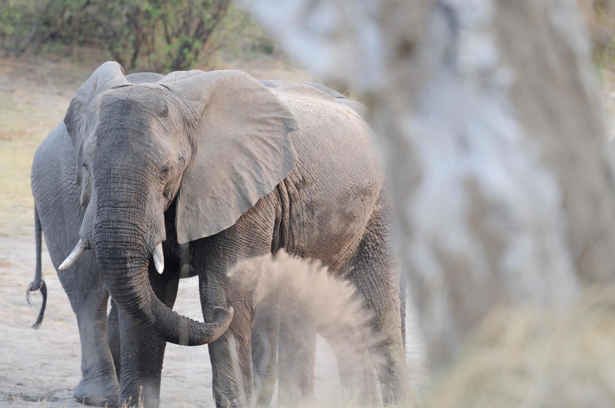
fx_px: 5118
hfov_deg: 6.9
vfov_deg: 4.6
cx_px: 308
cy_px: 204
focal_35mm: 300
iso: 800
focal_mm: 200
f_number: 2.8
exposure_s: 1/250
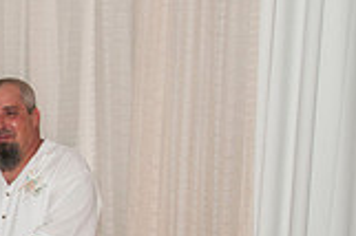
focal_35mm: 119
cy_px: 367
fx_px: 1176
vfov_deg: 11.0
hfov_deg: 15.7
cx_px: -188
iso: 400
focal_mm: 22
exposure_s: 1/250
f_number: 5.6
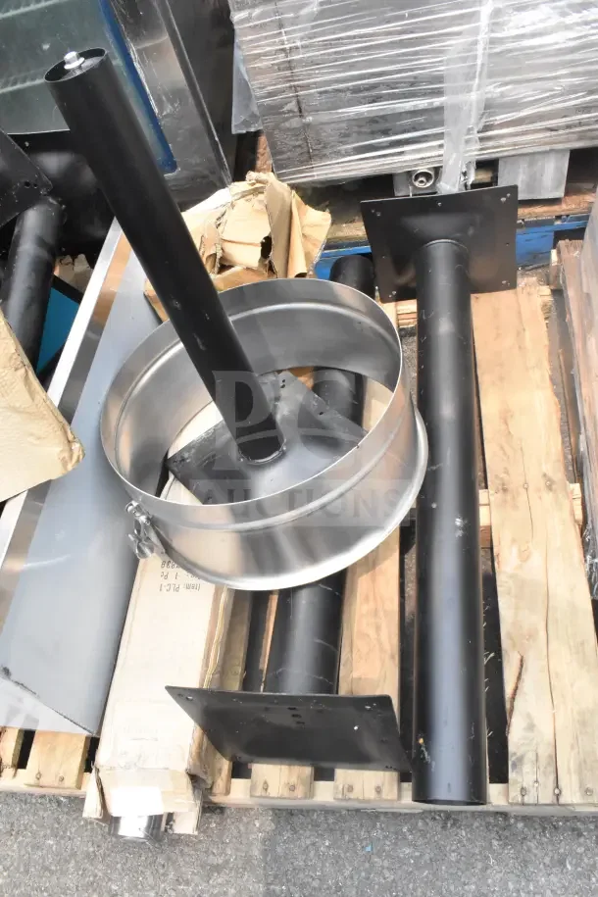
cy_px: 448
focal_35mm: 30
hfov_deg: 43.6
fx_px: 747
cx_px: 299
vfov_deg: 61.9
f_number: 16
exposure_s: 1/1000
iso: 6400
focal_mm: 20
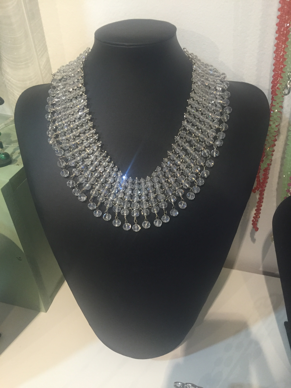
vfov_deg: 61.7
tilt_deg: -36.3
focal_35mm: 29
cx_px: 146
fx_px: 325
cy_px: 194
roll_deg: +3.5
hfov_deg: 48.2
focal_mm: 4.15
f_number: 2.2
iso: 200
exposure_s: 1/33
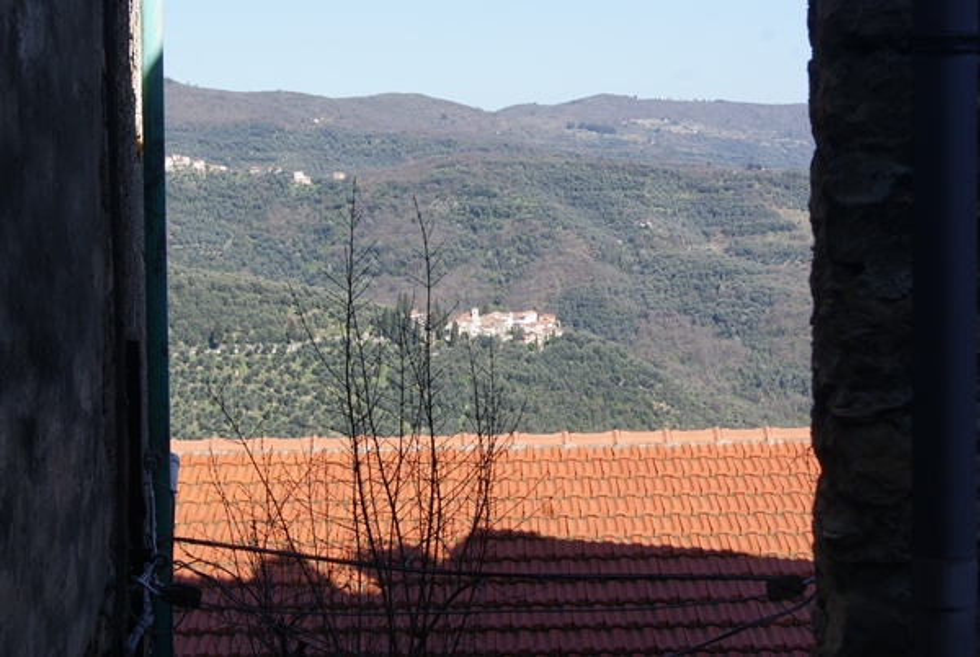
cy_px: 328
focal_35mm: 75
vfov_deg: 18.2
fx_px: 2045
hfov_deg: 27.0
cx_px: 490
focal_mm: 50
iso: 100
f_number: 10
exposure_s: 1/125
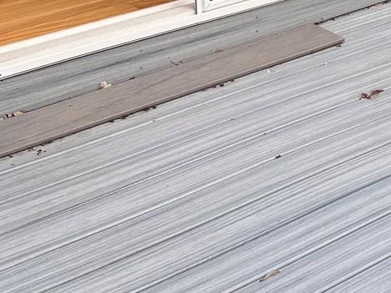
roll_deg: -2.3
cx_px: 615
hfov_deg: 16.7
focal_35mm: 105
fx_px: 1186
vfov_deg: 13.3
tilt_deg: -8.0
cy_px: -144
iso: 64
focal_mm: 6.76
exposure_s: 1/121
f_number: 1.78
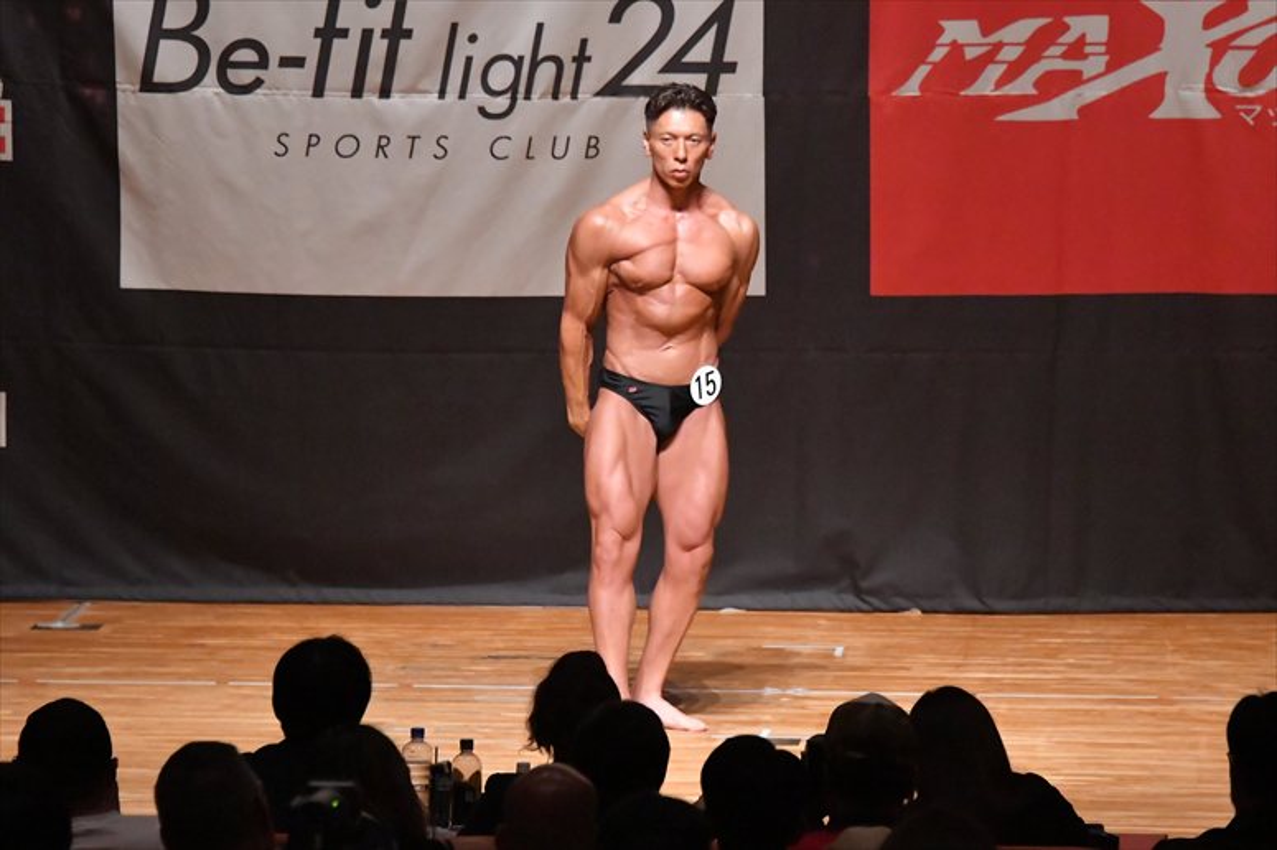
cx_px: 638
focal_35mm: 240
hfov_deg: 8.6
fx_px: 8509
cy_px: 425
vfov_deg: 5.7
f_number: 5.6
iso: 12800
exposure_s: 1/400
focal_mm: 160
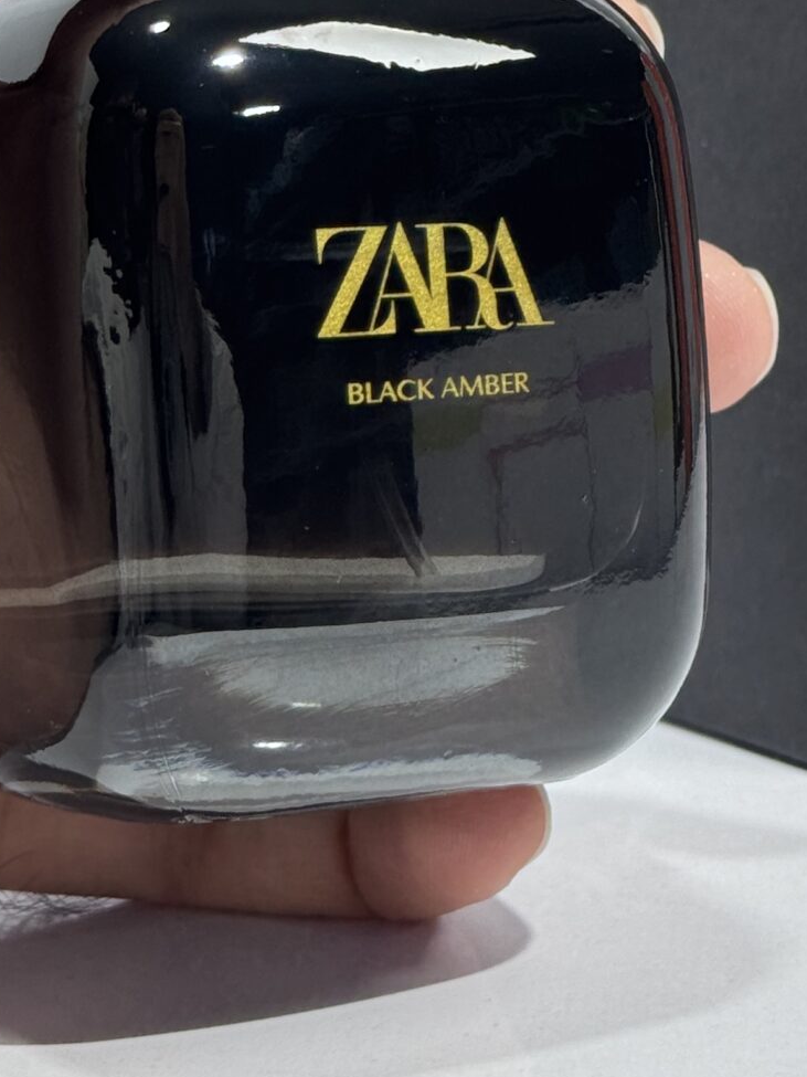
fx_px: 3917
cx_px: 637
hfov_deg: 11.7
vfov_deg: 15.6
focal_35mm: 126
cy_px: 351
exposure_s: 1/179
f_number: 1.78
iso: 64
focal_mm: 6.76
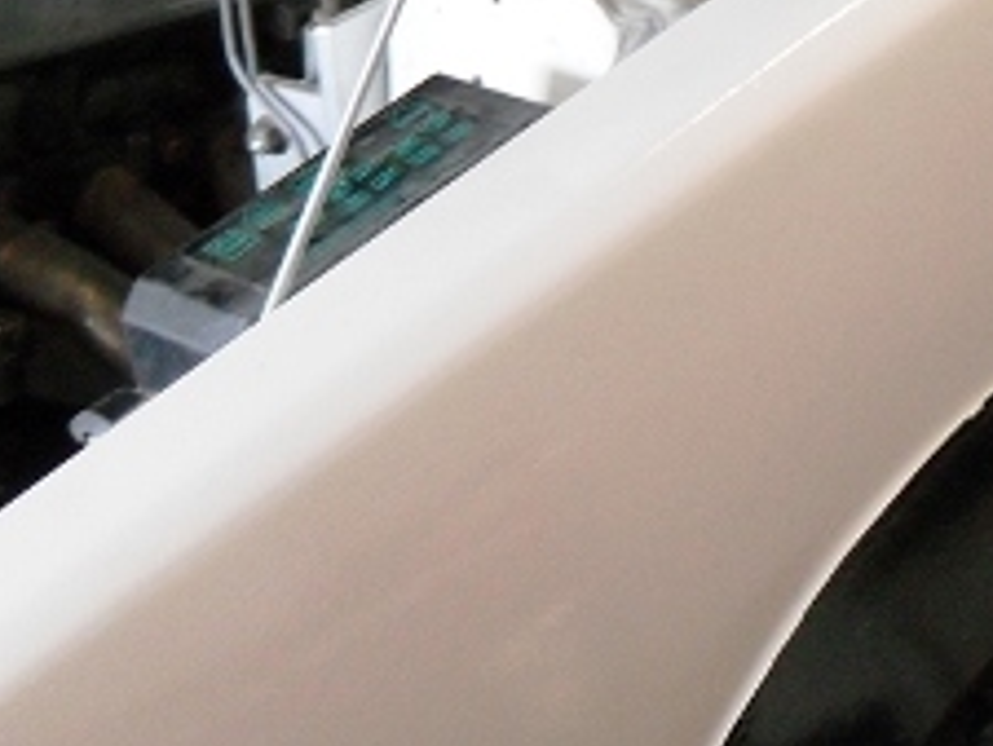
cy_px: -223
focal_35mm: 94
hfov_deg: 20.3
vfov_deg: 15.0
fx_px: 2698
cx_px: 971
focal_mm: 6.2
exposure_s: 1/45
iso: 200
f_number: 2.8
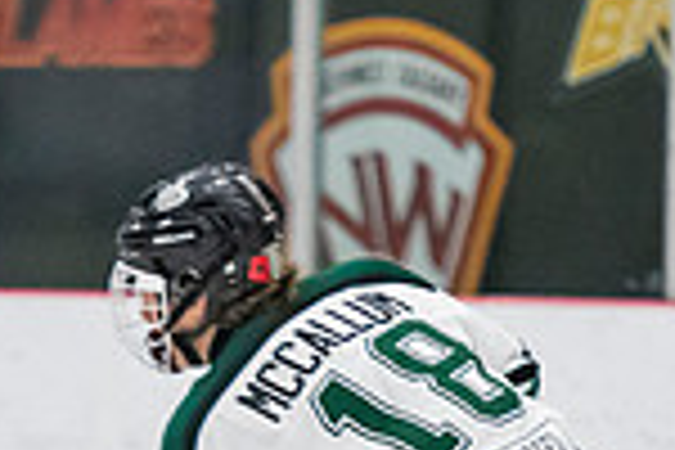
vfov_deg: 1.5
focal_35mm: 888
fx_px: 16649
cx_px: 227
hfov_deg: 2.3
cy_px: 572
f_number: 3.2
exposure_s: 1/640
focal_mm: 125
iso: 2000
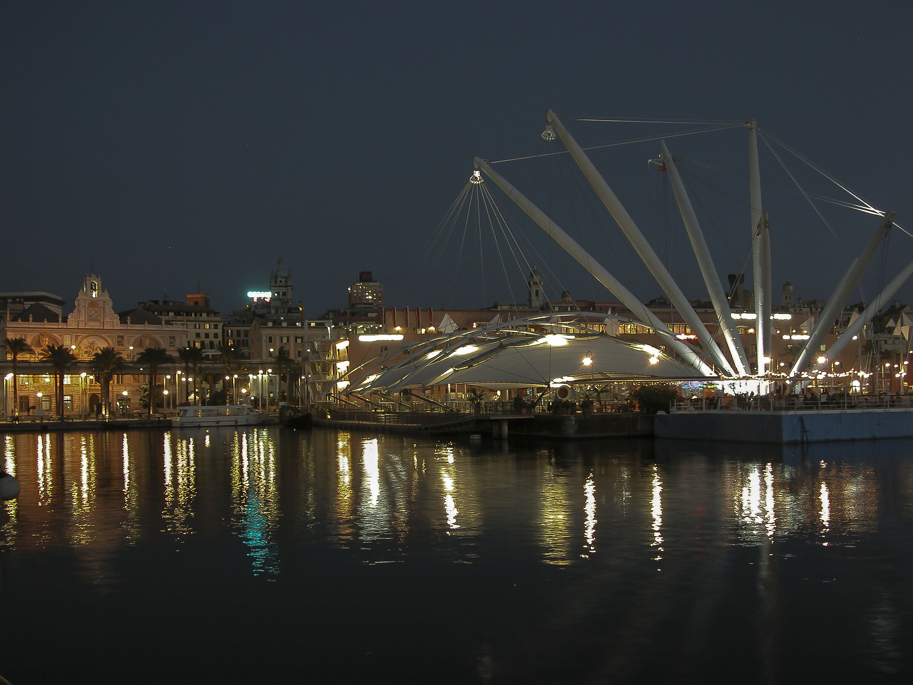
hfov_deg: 50.1
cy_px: 342
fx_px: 976
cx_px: 456
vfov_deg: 38.7
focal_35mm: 37
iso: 100
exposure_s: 1.2
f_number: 3.6
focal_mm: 9.5
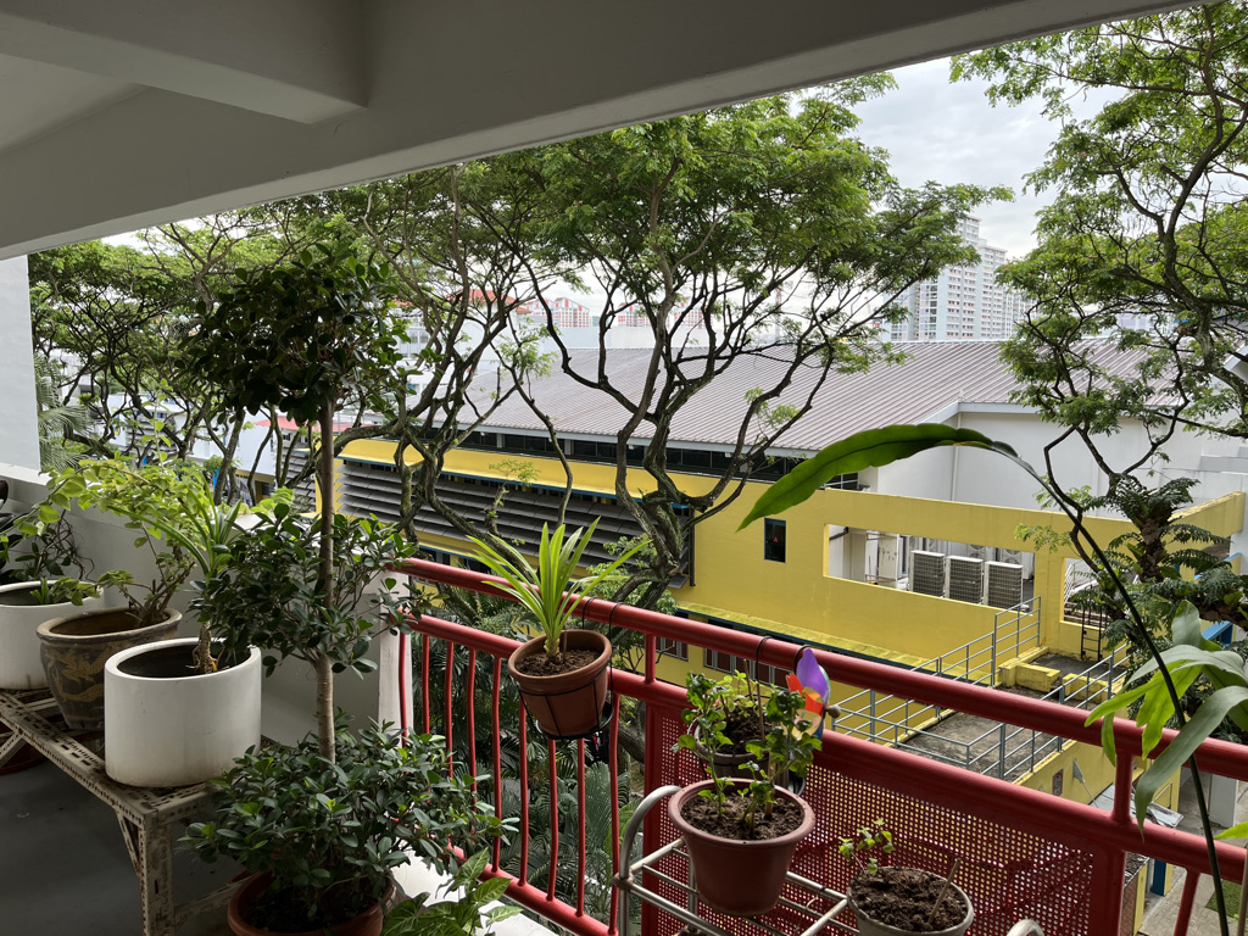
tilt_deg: -7.3
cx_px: 624
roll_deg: +0.6
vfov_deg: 53.1
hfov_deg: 67.3
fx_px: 937
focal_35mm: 26
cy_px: 468
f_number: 1.6
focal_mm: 5.1
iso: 40
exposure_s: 1/209
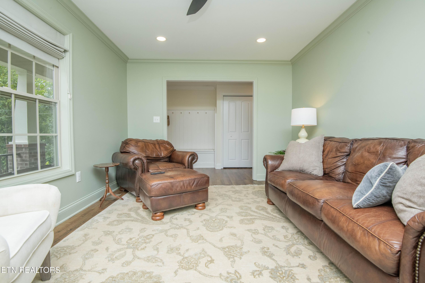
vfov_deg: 73.7
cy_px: 142
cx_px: 212
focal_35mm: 16
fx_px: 189
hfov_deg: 96.7
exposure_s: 1/160
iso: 500
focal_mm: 16
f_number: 10
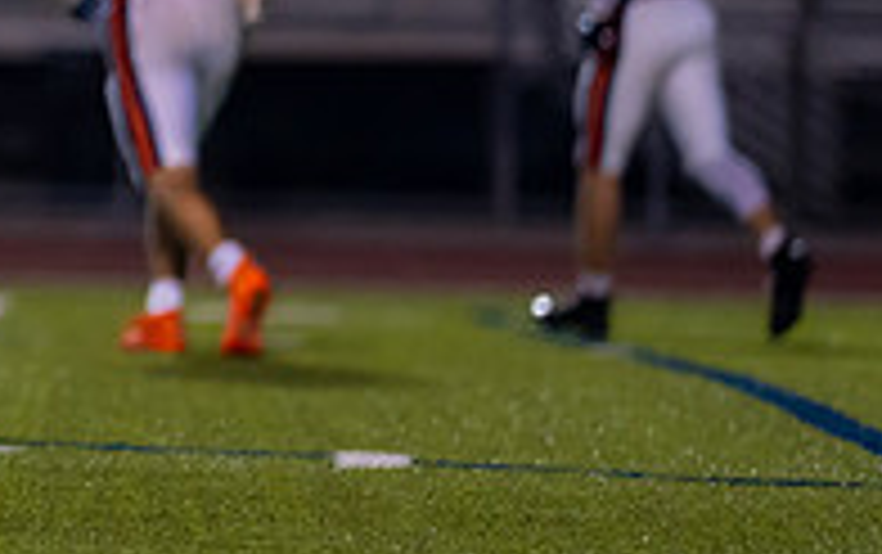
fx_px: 12201
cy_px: -225
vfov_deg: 2.6
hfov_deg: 4.1
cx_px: -515
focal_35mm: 507
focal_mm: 135
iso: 1600
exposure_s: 1/1000
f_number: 1.8
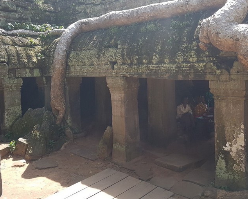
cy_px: 82
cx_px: 139
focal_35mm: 32
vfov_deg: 45.6
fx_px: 235
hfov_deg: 55.5
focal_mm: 4.2
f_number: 1.7
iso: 40
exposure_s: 1/389
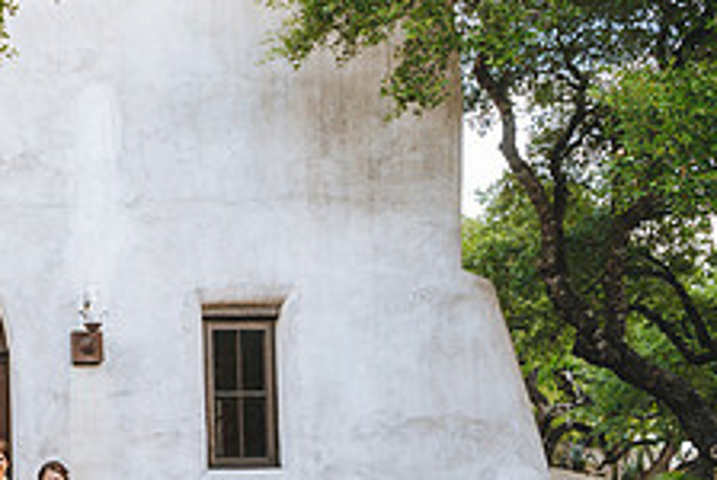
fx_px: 1236
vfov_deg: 21.6
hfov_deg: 28.8
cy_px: 410
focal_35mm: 62
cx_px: -99
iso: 200
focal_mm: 24
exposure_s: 1/200
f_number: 3.2
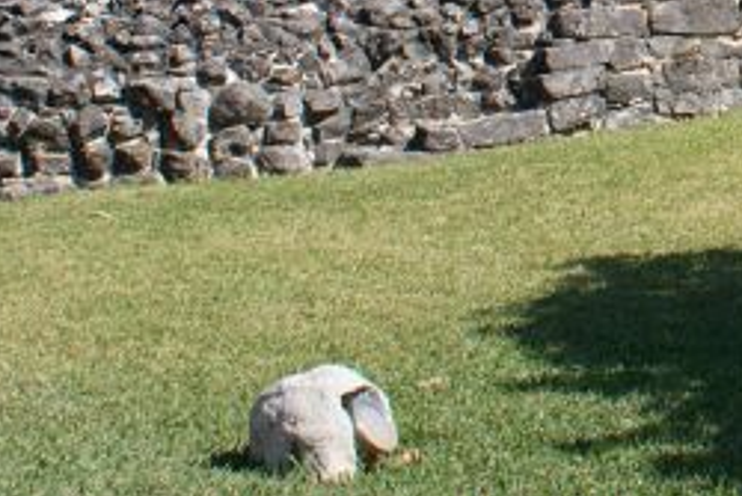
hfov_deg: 19.5
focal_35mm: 96
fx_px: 1980
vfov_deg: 13.3
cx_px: 971
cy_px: -287
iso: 100
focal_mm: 20
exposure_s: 1/160
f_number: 10
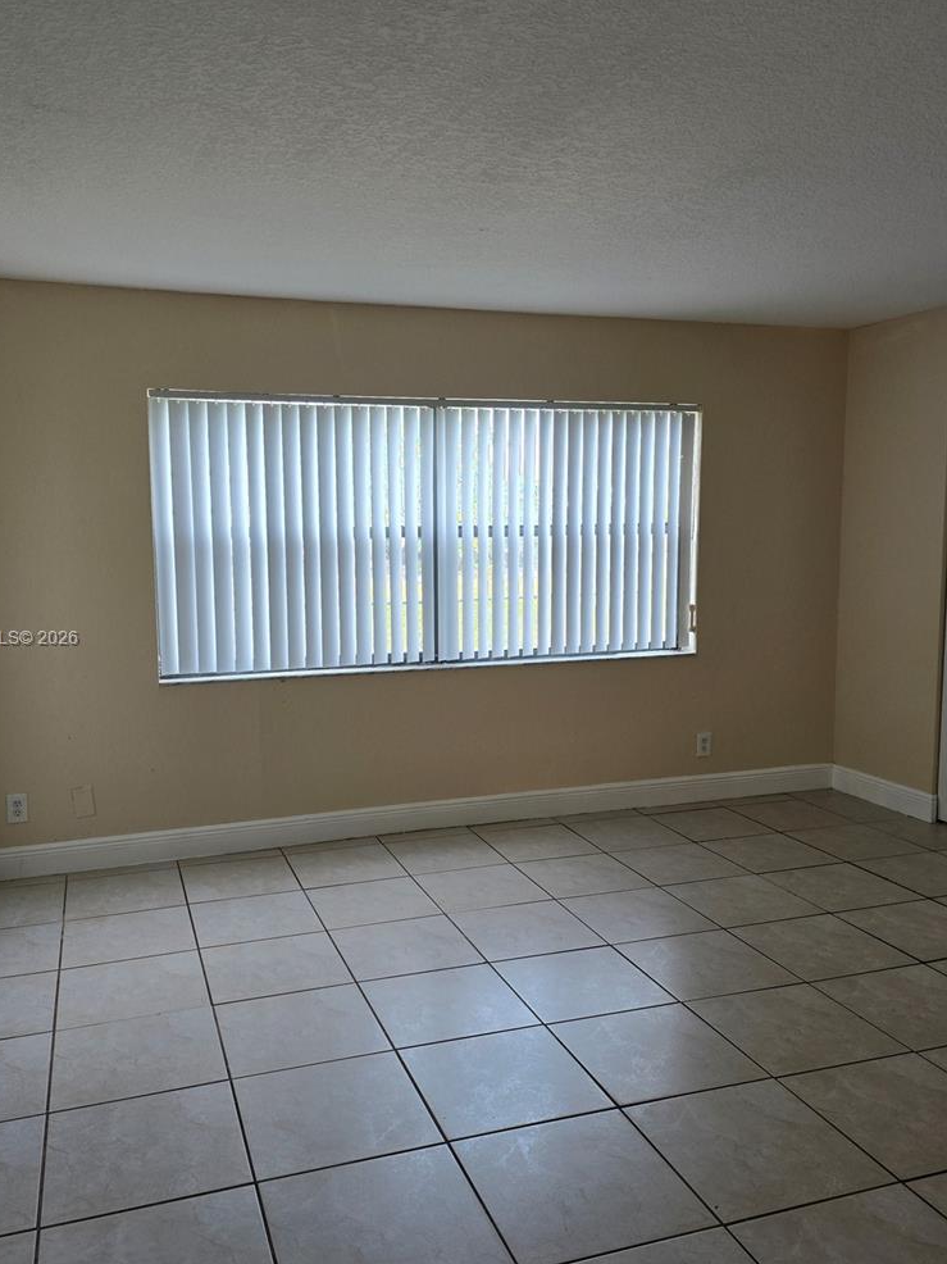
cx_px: 418
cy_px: 640
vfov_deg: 63.5
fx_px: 1022
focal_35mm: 28
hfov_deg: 49.6
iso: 64
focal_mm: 6.3
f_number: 1.7
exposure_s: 1/120
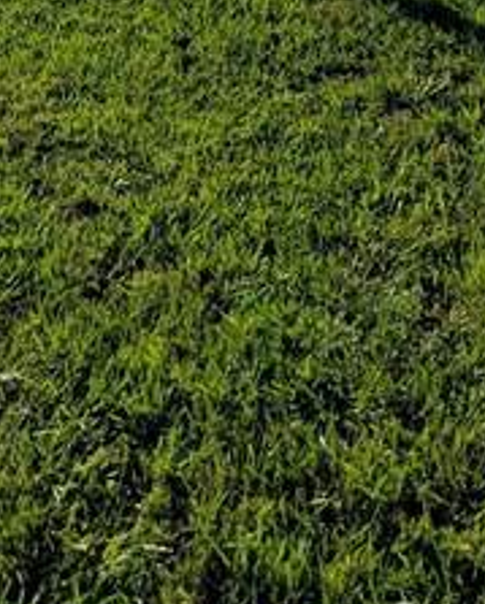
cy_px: -574
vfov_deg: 18.9
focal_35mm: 67
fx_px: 1200
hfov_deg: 22.8
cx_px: 164
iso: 61
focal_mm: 2.02
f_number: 1.7
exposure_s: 1/14706
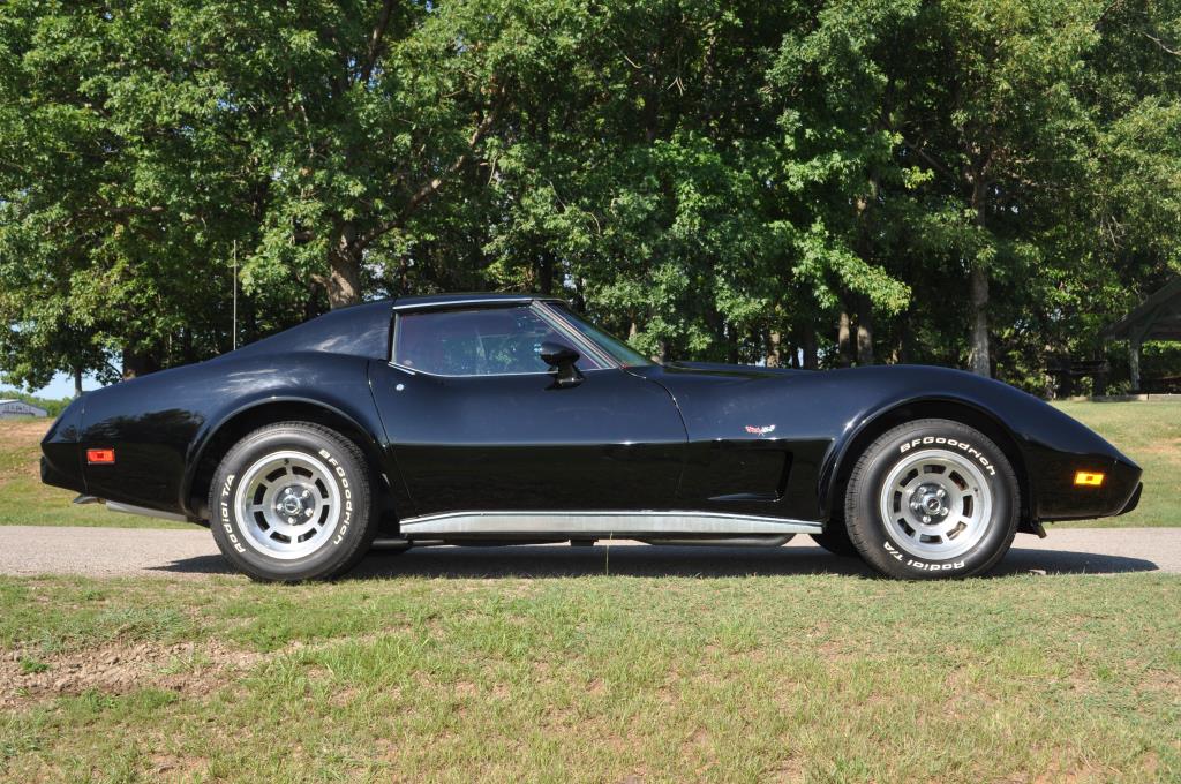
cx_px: 590
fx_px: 1179
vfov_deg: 36.8
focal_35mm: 36
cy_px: 392
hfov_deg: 53.2
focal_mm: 24
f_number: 9
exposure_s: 1/200
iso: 200
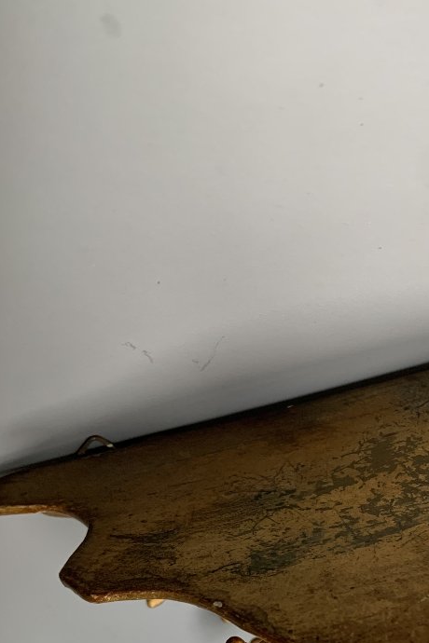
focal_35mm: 47
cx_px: 373
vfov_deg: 40.7
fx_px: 840
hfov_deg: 27.8
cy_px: 484
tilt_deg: -65.5
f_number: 1.8
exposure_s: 1/60
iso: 100
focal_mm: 4.25
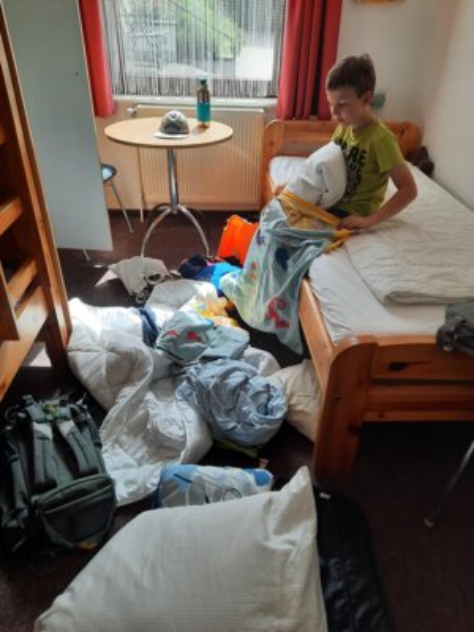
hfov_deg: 54.9
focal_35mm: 25
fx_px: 456
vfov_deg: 69.4
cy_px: 316
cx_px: 237
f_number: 2
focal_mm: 4.6
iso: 40
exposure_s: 1/100
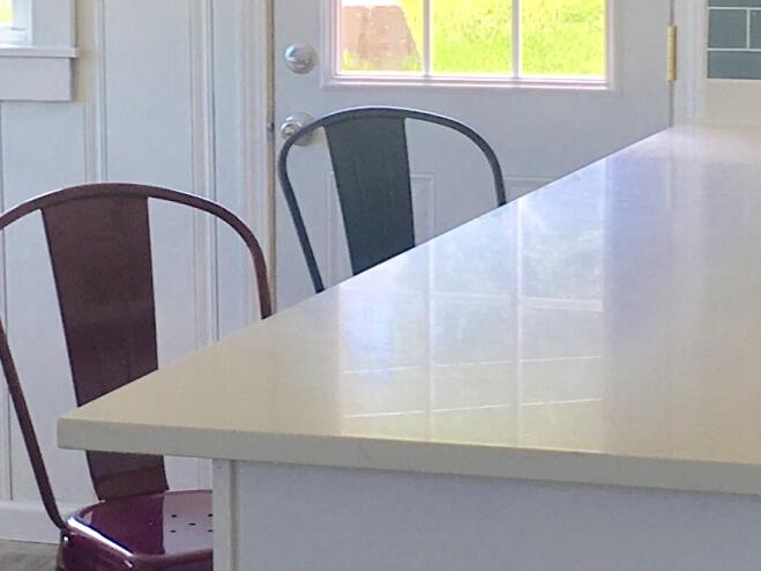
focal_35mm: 132
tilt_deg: -6.9
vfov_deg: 11.2
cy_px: 168
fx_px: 2901
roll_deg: +0.6
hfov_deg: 14.9
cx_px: 263
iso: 25
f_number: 2.2
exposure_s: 1/40
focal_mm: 4.15
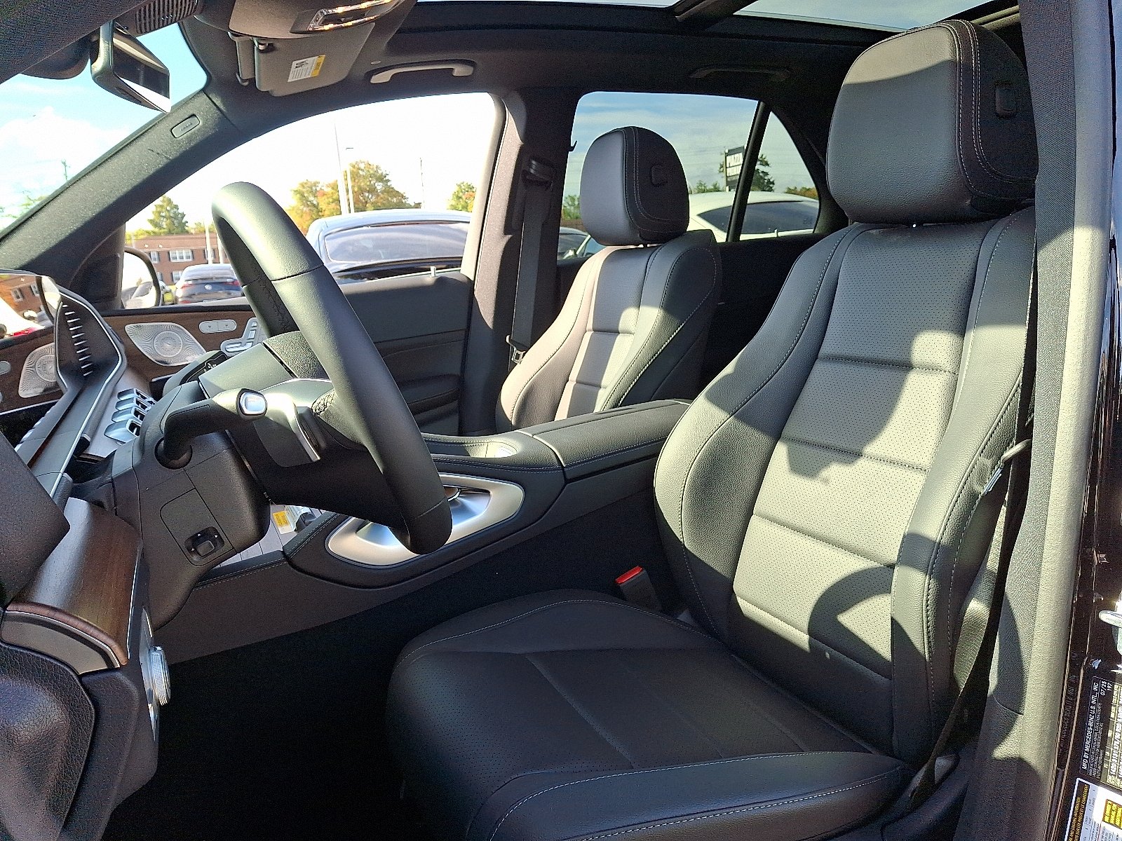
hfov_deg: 69.4
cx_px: 561
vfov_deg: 54.9
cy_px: 420
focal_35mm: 25
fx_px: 810
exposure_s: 1/204
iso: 25
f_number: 1.8
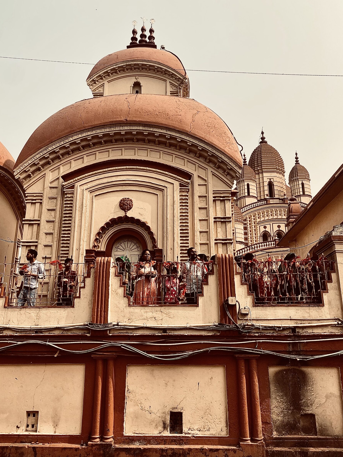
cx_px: 171
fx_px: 370
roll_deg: -0.5
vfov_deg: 63.4
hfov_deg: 49.7
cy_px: 230
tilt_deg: +19.5
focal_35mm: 28
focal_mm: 4.25
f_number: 1.8
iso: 32
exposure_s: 1/3125
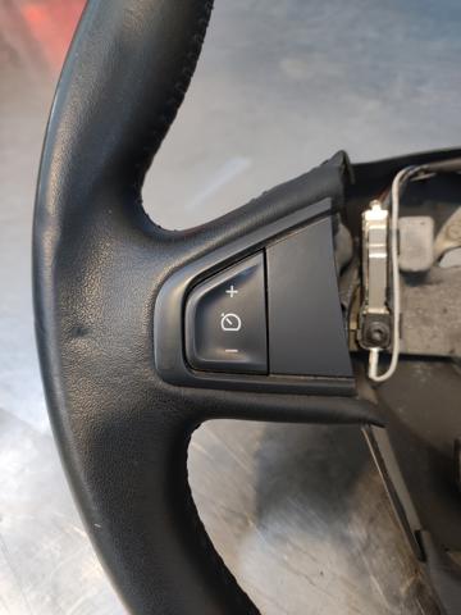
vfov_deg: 69.4
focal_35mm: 25
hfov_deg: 54.9
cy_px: 308
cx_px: 230
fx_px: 444
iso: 1149
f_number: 1.79
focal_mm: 4.7
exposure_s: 1/33
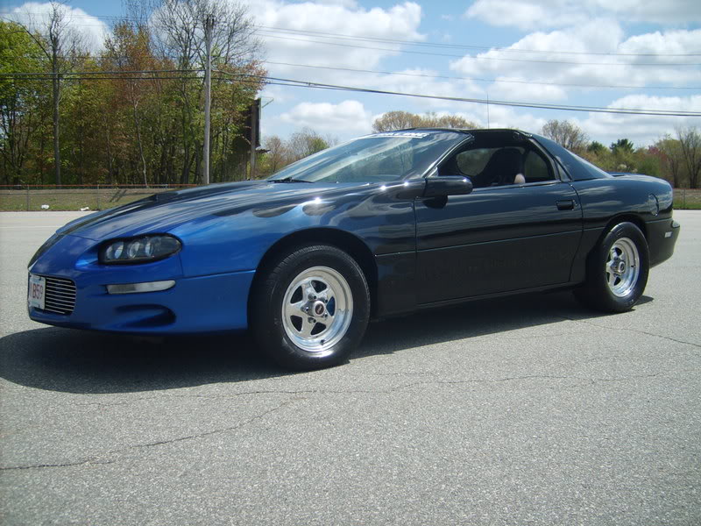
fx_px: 709
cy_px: 263
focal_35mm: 35
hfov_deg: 52.6
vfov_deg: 40.7
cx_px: 350
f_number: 7.1
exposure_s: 1/180
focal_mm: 5.8
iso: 50
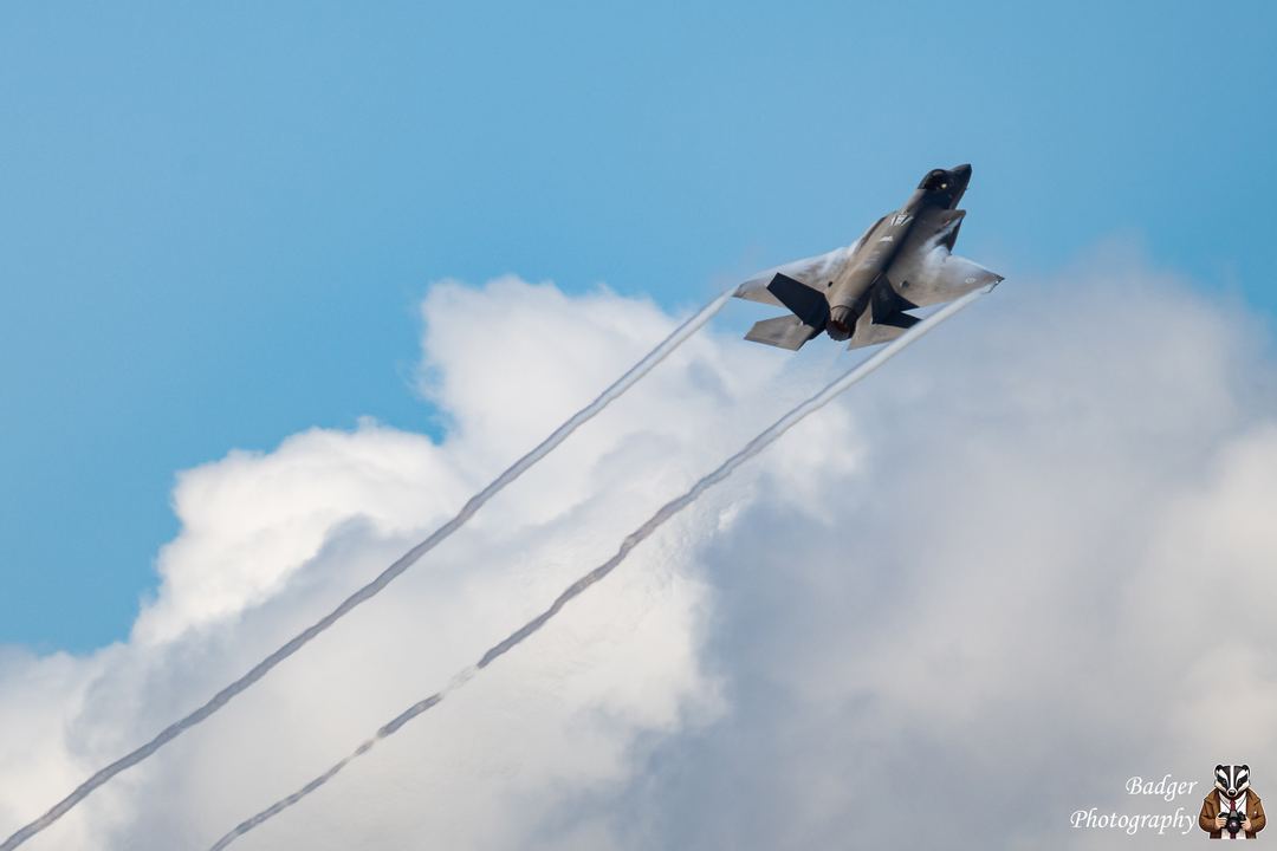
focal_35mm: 983
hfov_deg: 2.1
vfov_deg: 1.4
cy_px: 354
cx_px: 685
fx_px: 34866
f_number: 6.3
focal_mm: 600
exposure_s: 1/2000
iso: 250
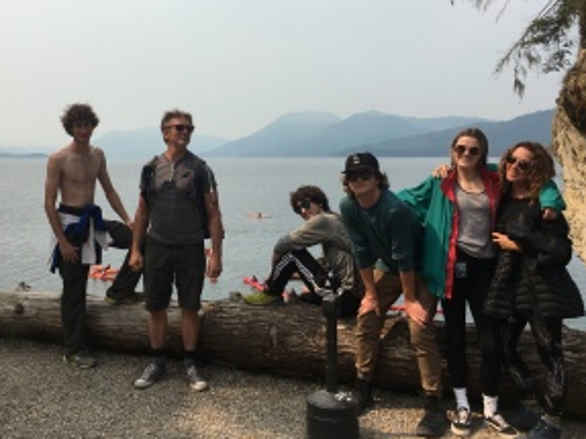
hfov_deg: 49.9
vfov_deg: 38.4
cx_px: 239
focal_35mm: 37
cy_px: 165
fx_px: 626
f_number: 2.2
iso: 25
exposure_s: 1/1672
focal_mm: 4.15
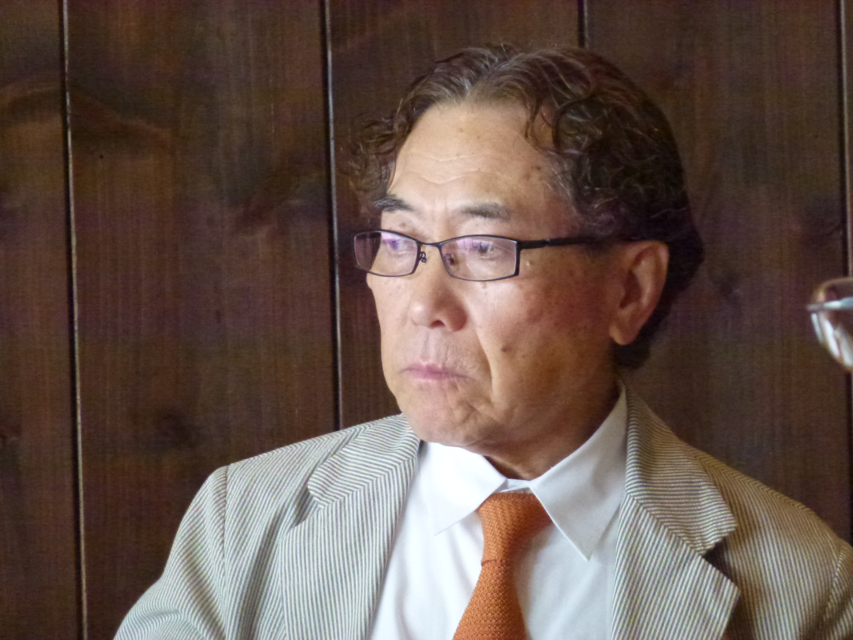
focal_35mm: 232
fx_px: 5717
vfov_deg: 6.4
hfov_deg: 8.5
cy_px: 320
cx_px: 426
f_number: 5.6
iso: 1600
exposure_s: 1/60
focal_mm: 41.5
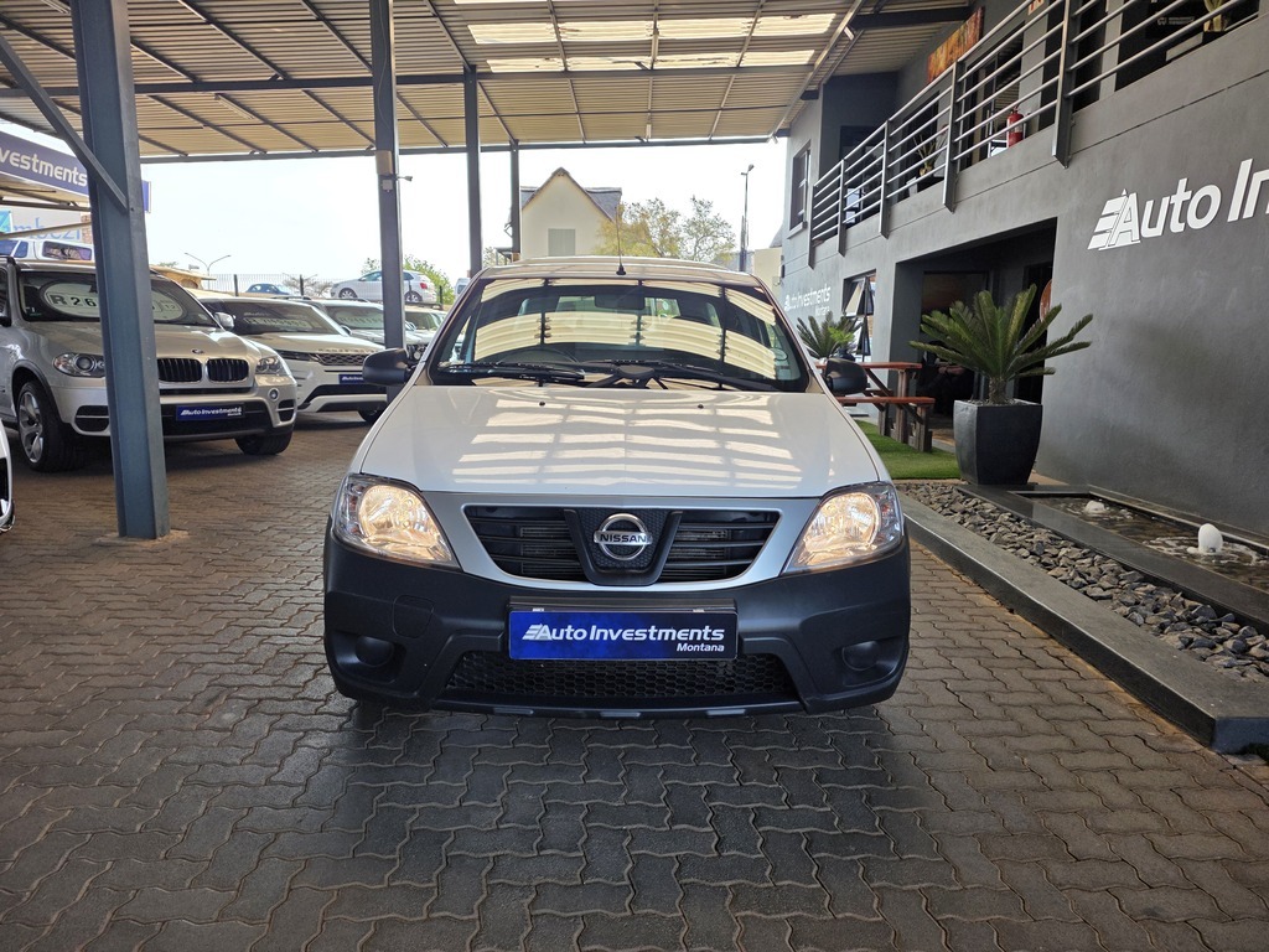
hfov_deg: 73.9
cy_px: 476
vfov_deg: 58.9
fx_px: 843
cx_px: 634
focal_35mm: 23
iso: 50
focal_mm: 6.25
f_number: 1.7
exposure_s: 1/359
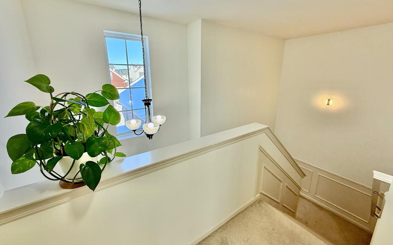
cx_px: 197
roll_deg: +0.0
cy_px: 111
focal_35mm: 15
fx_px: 161
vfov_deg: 74.6
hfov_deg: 101.5
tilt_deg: -12.7
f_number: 2.2
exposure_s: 1/141
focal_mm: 2.22
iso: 64
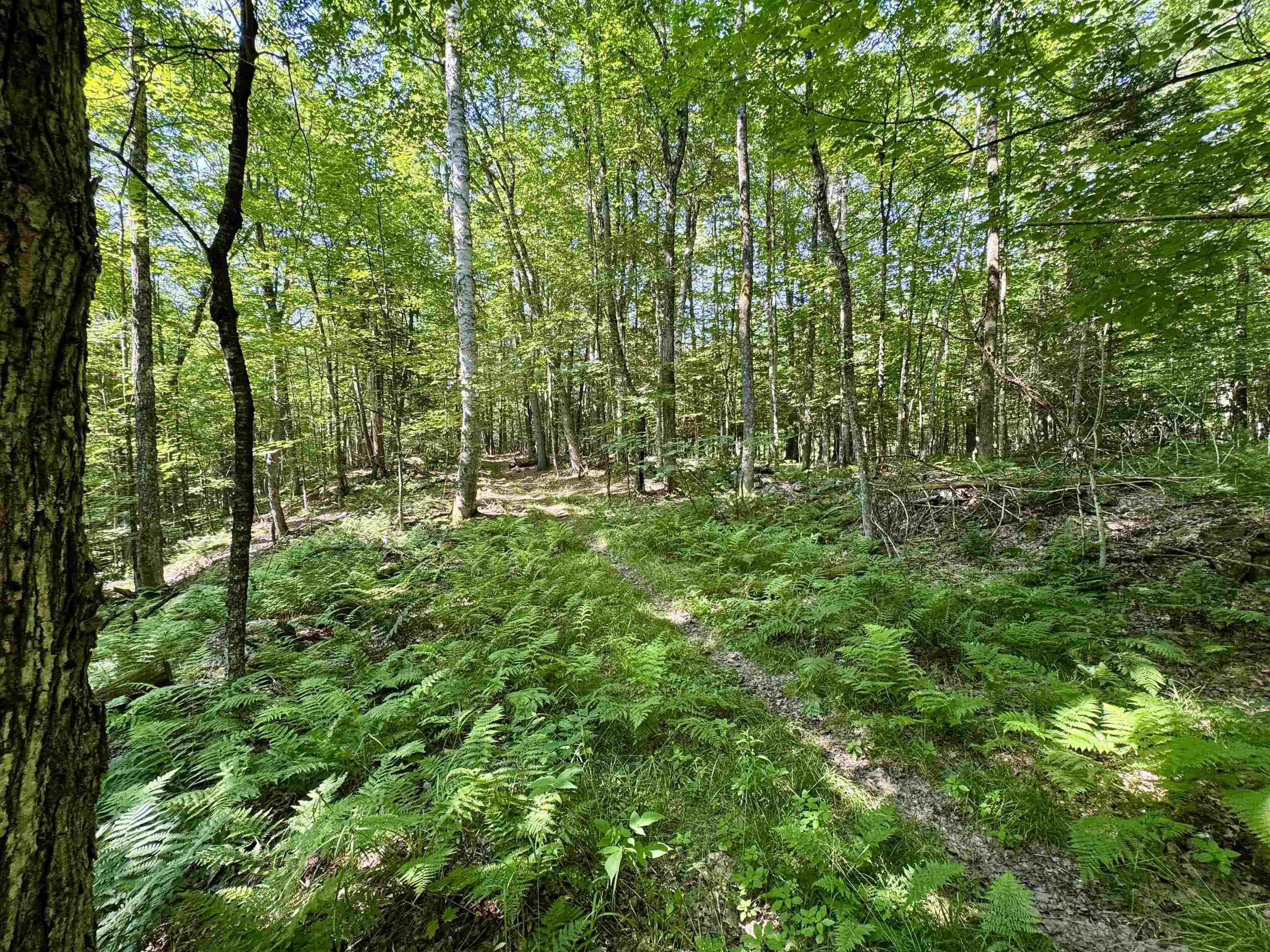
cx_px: 635
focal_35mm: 14
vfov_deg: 85.7
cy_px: 476
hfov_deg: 102.1
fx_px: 514
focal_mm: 2.22
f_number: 2.2
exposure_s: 1/99
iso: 64
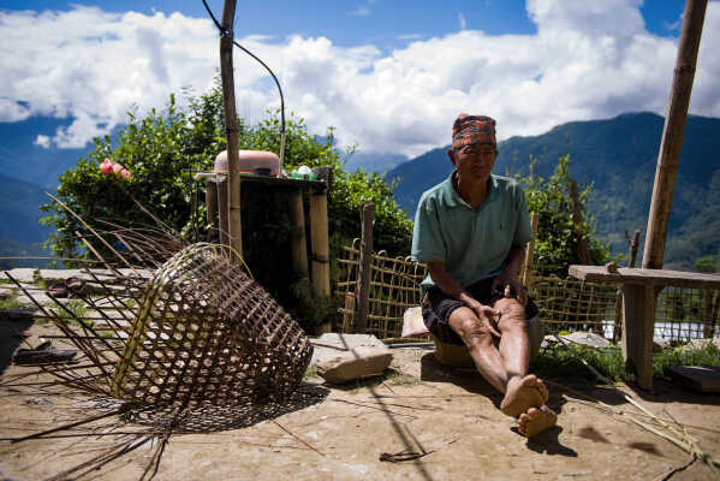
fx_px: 700
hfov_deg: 54.4
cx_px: 360
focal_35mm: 35
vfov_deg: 37.9
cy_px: 240
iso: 50
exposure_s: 1/800
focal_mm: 35
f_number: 3.5
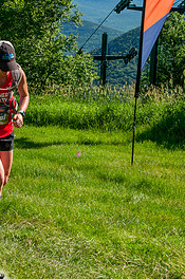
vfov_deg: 23.4
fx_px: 673
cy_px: 153
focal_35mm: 87
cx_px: 51
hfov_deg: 15.6
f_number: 8
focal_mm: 34
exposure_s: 1/400
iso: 200
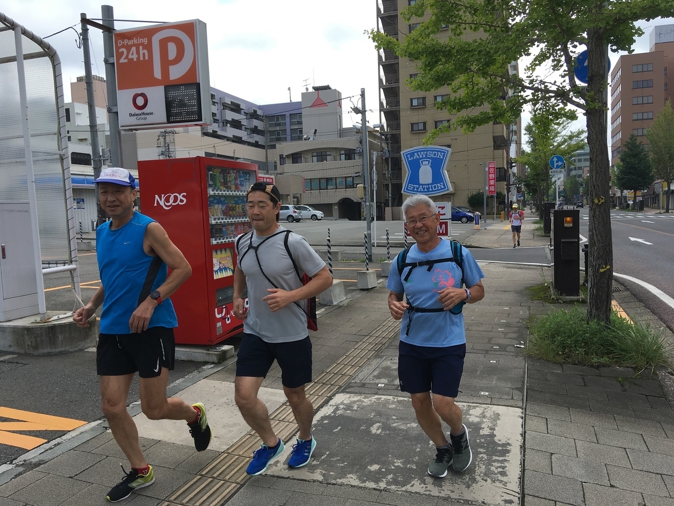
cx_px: 337
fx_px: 565
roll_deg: +3.3
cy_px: 253
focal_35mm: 29
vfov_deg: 48.2
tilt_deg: -5.2
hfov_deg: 61.7
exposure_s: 1/884
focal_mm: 4.15
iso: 25
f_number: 2.2
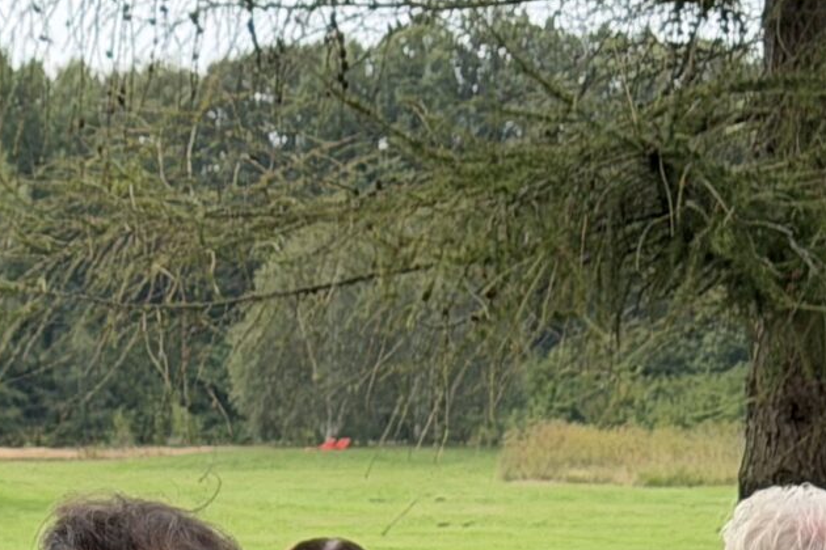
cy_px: 876
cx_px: -669
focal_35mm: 203
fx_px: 4657
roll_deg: +1.5
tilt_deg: -6.6
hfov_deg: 9.6
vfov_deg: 6.7
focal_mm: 6.76
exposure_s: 1/530
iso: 100
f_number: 1.78
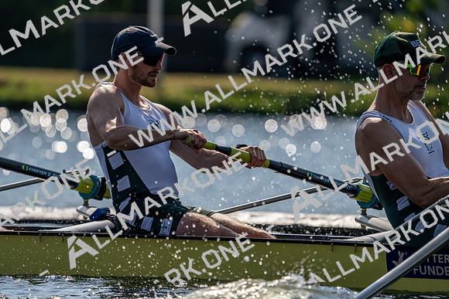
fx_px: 5726
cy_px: 150
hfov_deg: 4.5
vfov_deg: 3.0
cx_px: 224
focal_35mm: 459
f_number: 6.3
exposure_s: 1/1600
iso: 125
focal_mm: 459
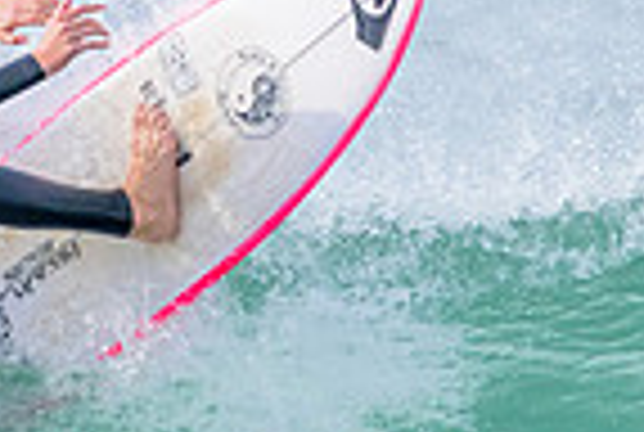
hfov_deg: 0.5
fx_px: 72224
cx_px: 487
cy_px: 470
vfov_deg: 0.3
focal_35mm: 4029
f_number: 11
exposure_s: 1/1600
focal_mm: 800
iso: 2500
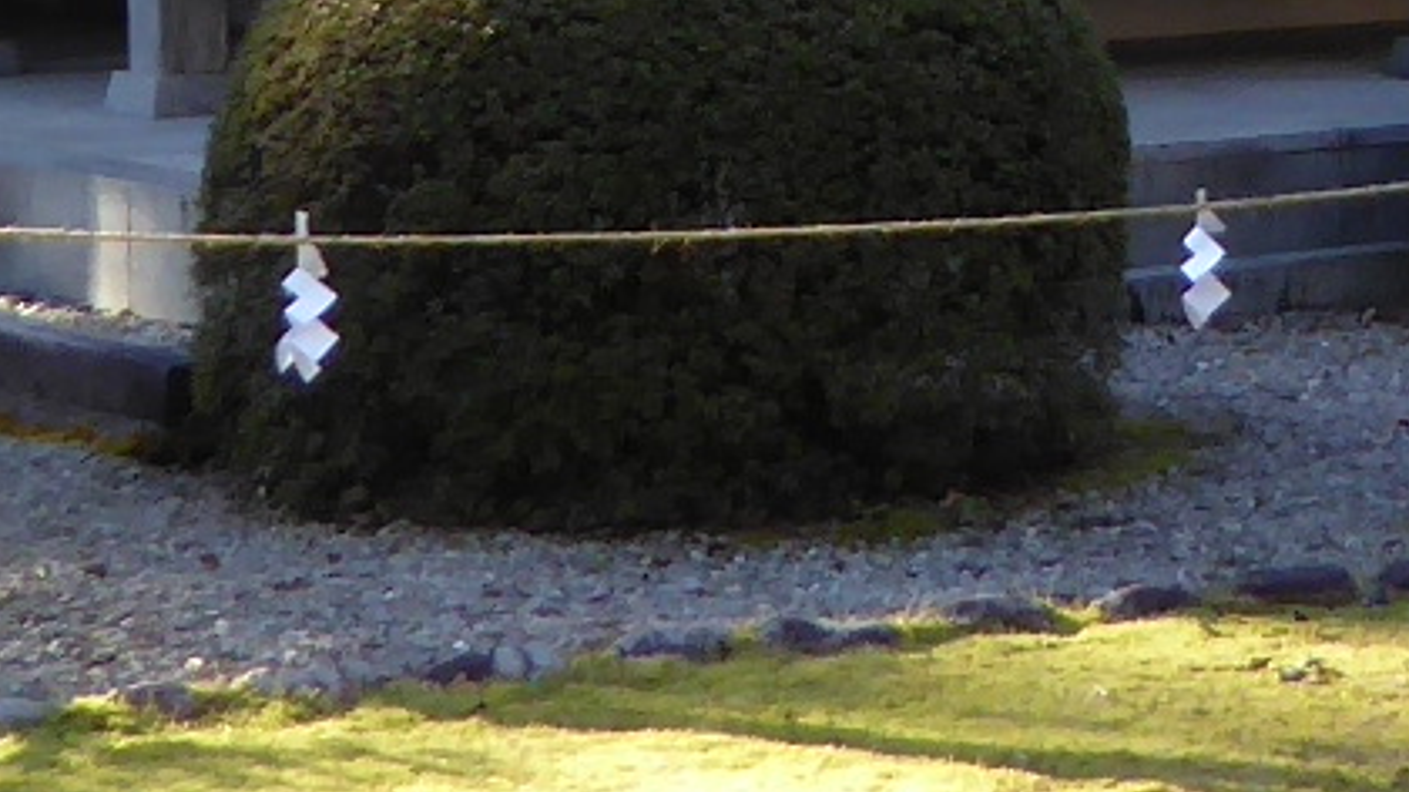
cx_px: 1097
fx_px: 6200
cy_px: -896
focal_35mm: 166
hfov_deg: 12.9
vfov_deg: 7.0
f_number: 3.3
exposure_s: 1/100
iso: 100
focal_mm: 4.3
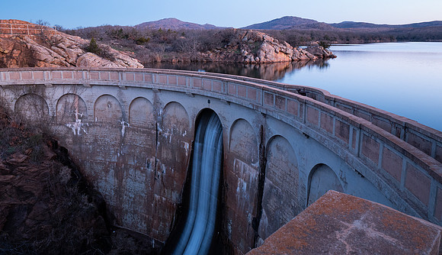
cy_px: 89
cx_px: 221
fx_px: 306
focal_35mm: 26
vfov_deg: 44.6
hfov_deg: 71.6
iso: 400
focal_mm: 12
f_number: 5.6
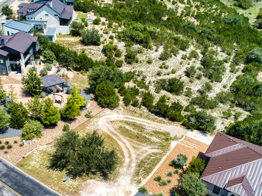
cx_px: 100
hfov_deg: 52.2
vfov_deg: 40.2
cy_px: 128
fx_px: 265
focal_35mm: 35
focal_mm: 8.8
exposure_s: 1/200
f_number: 4.5
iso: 100
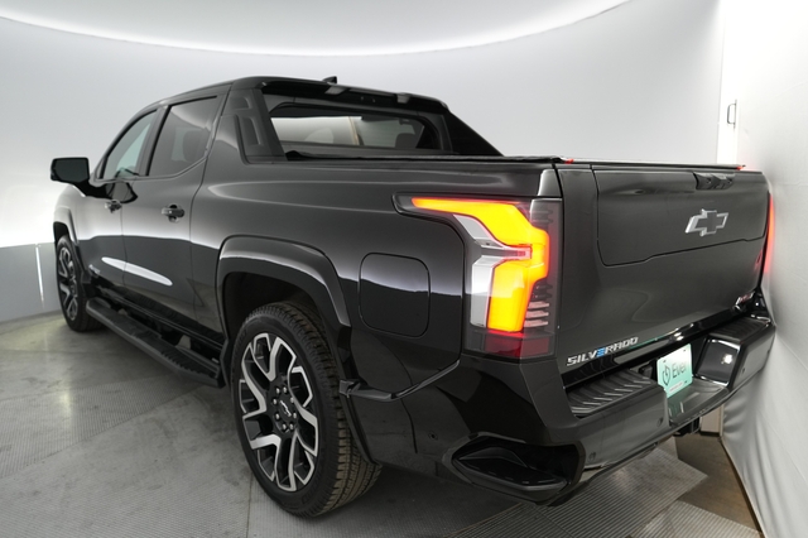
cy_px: 269
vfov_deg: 51.2
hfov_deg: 71.5
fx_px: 561
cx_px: 404
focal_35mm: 25
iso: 1600
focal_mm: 25
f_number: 2.8
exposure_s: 1/160
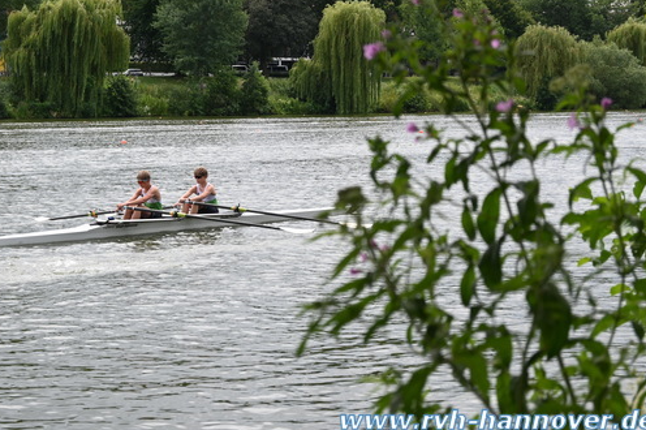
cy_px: 169
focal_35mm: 90
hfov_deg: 22.6
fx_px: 1614
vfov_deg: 15.2
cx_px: 259
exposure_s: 1/320
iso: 100
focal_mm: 48
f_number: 6.3
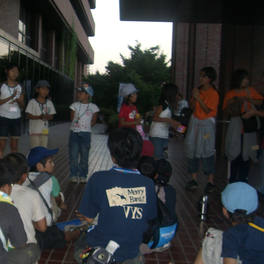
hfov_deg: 28.1
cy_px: 154
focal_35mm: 59
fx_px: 509
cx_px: 34
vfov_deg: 29.0
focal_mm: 6.2
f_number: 2.7
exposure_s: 1/60
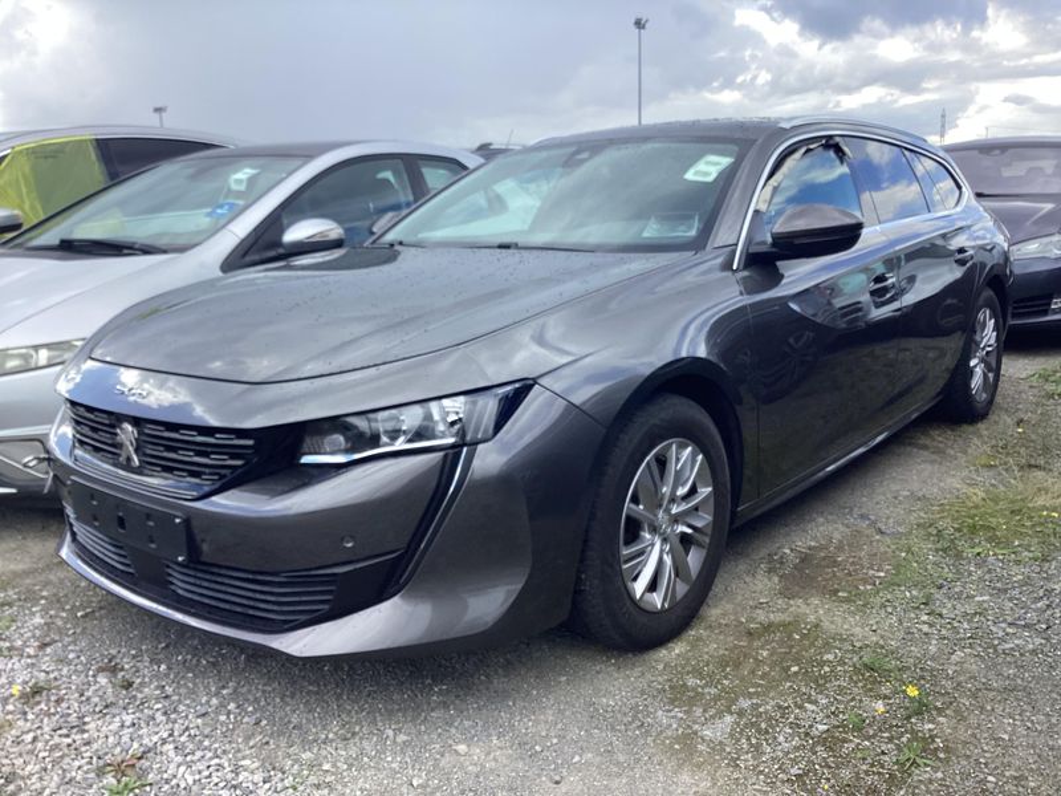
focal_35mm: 31
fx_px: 950
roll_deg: +1.3
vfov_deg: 45.4
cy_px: 398
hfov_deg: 58.4
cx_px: 530
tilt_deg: -11.6
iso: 25
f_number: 2.4
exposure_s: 1/356
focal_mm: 3.3
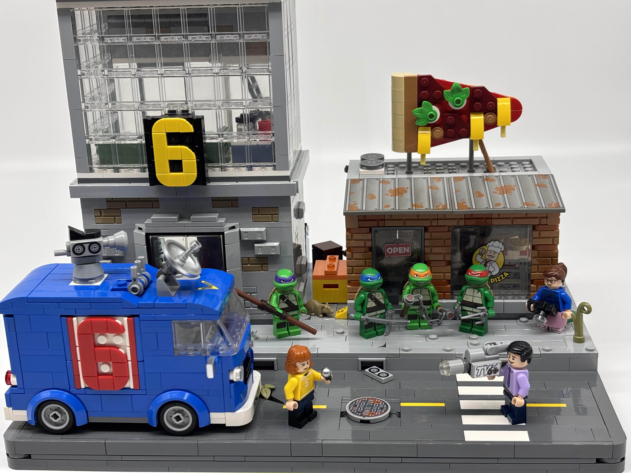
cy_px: 236
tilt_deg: -19.3
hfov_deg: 36.8
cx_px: 316
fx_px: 948
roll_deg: +2.0
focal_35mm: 52
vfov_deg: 28.0
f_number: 1.6
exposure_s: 1/109
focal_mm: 5.96
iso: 32
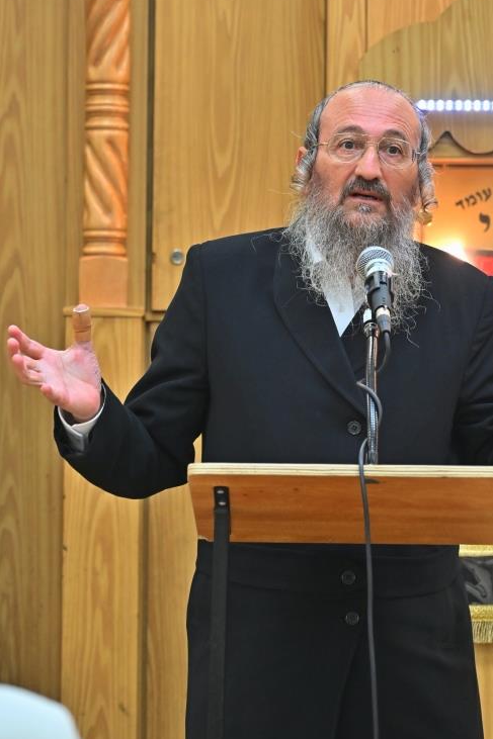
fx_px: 3802
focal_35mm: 185
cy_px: 292
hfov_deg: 7.4
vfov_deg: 11.1
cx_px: 344
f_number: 4
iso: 640
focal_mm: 88
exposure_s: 1/200
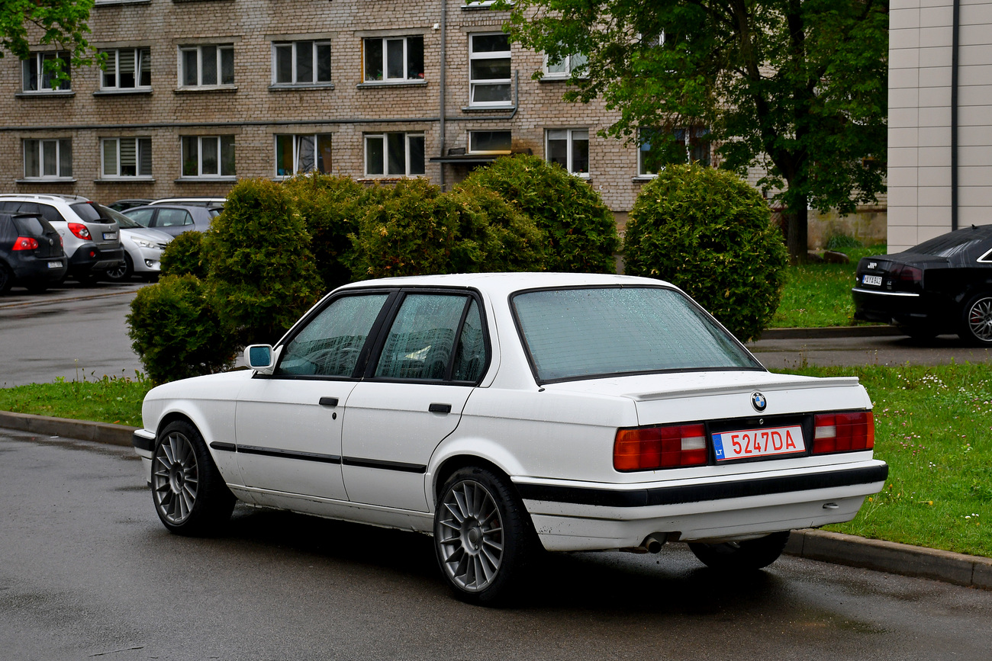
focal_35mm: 57
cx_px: 496
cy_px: 330
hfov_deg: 35.0
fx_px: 1571
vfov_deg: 23.8
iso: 200
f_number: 6.3
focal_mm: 38
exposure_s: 1/100
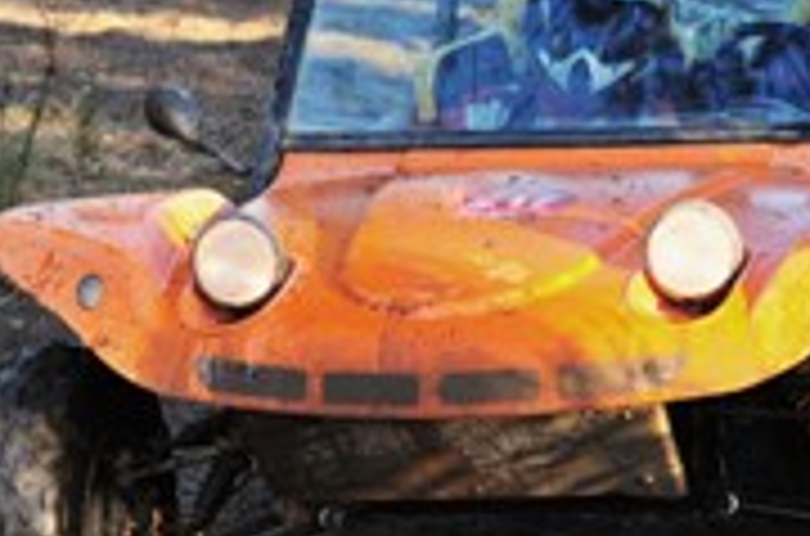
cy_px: 227
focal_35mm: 293
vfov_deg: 4.7
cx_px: 688
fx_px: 6575
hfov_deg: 7.0
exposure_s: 1/500
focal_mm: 78
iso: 1000
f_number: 3.5
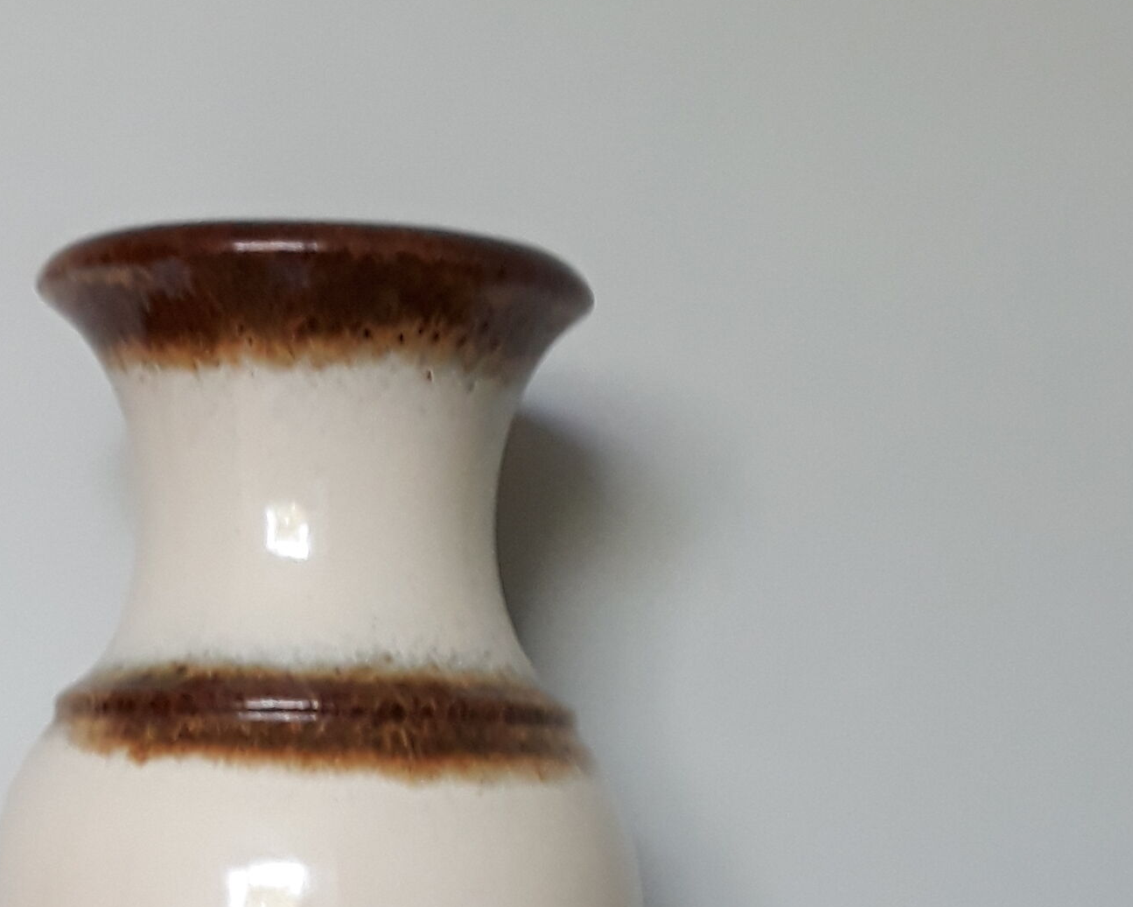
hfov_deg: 22.7
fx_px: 2817
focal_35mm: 84
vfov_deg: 16.3
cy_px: 1465
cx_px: 550
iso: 125
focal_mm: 3.71
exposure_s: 1/50
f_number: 1.7
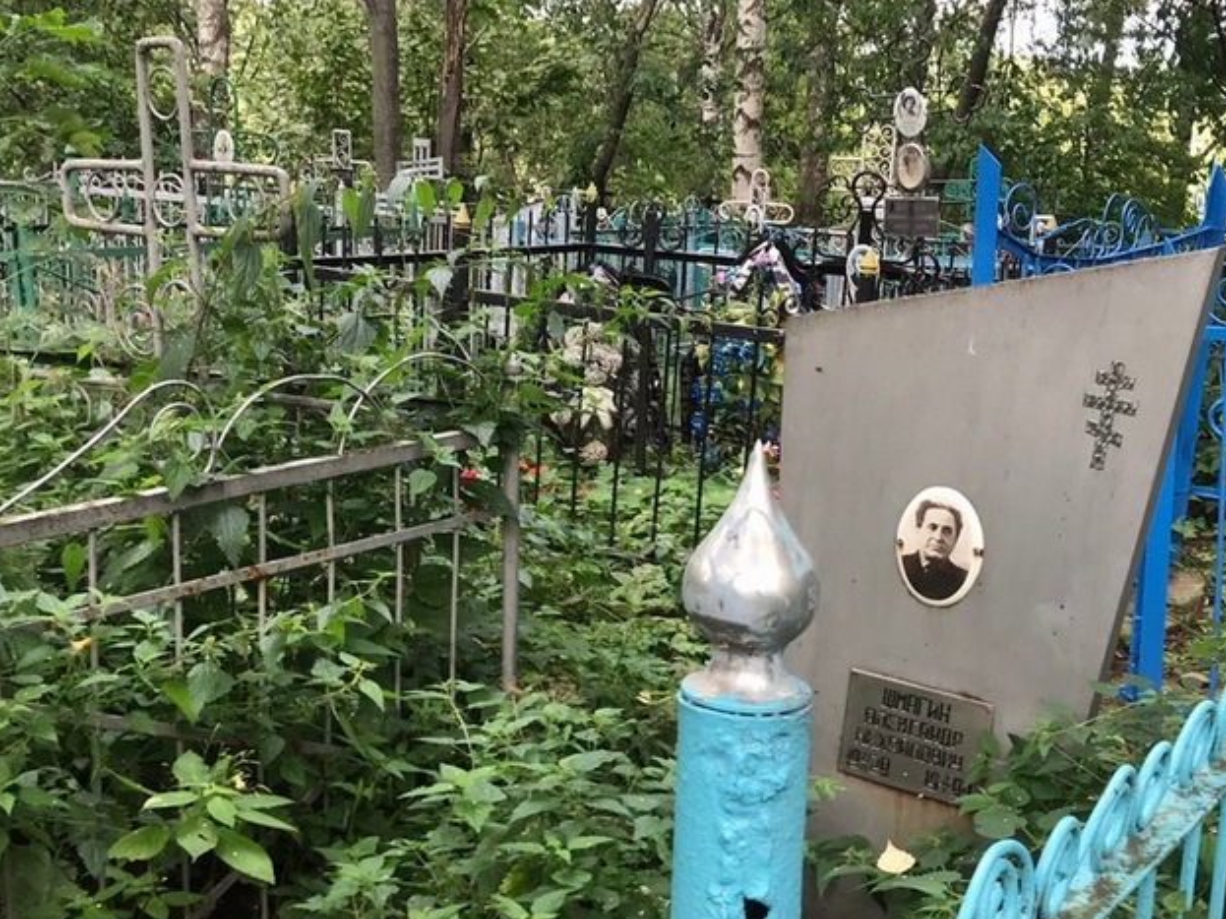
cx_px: 594
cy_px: 533
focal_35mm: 46
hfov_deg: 41.2
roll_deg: -1.2
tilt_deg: -13.5
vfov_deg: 31.5
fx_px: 1629
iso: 32
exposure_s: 1/100
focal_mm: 3.99
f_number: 1.8
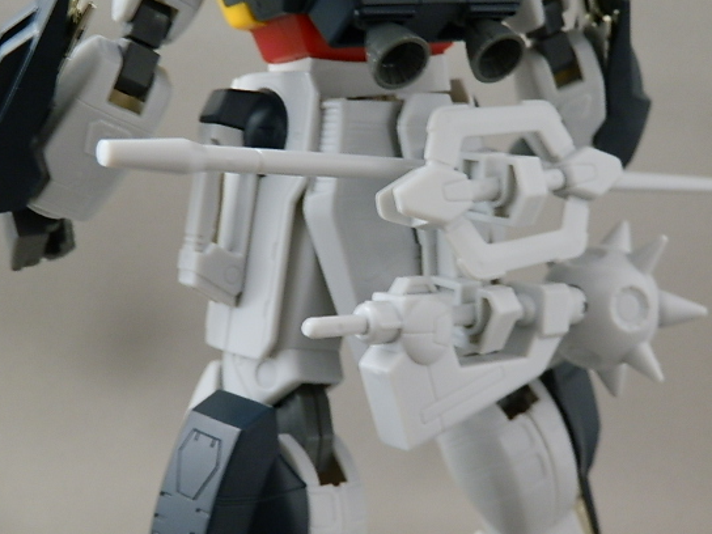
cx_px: 399
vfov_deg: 36.0
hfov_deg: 46.7
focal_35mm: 40
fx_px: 823
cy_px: 260
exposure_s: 1/8
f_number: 3.5
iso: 200
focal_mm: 6.17
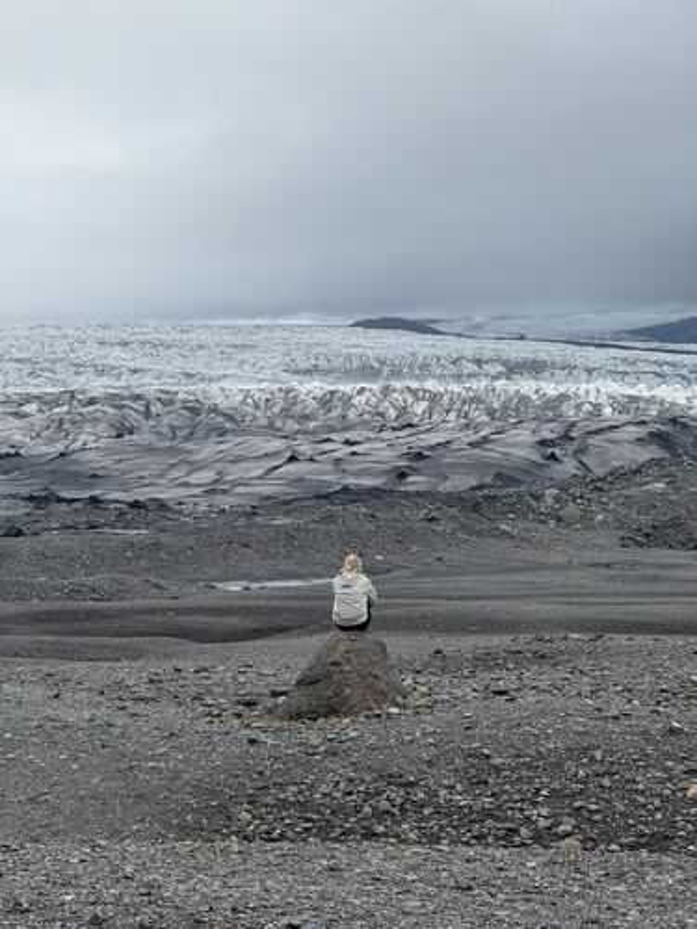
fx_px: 3222
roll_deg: -0.1
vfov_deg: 16.4
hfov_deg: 12.3
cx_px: 348
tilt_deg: -1.0
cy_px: 464
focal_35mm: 120
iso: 50
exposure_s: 1/1018
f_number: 2.8
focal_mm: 15.66
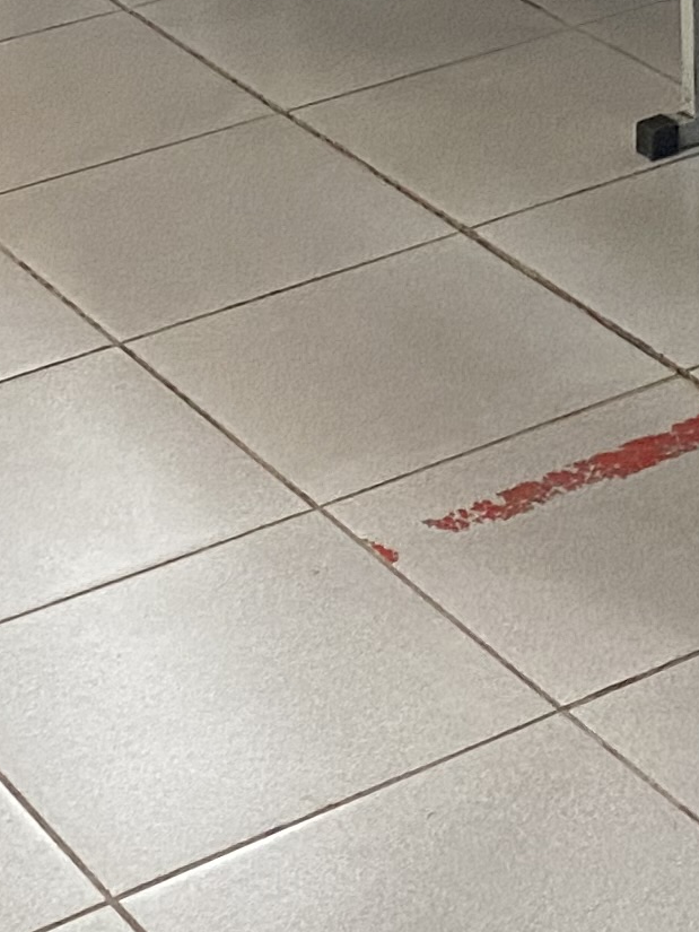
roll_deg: +2.0
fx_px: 3418
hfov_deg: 11.5
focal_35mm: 127
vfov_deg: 14.0
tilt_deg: -12.1
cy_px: -677
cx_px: 805
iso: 160
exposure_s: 1/50
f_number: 1.8
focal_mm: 4.25
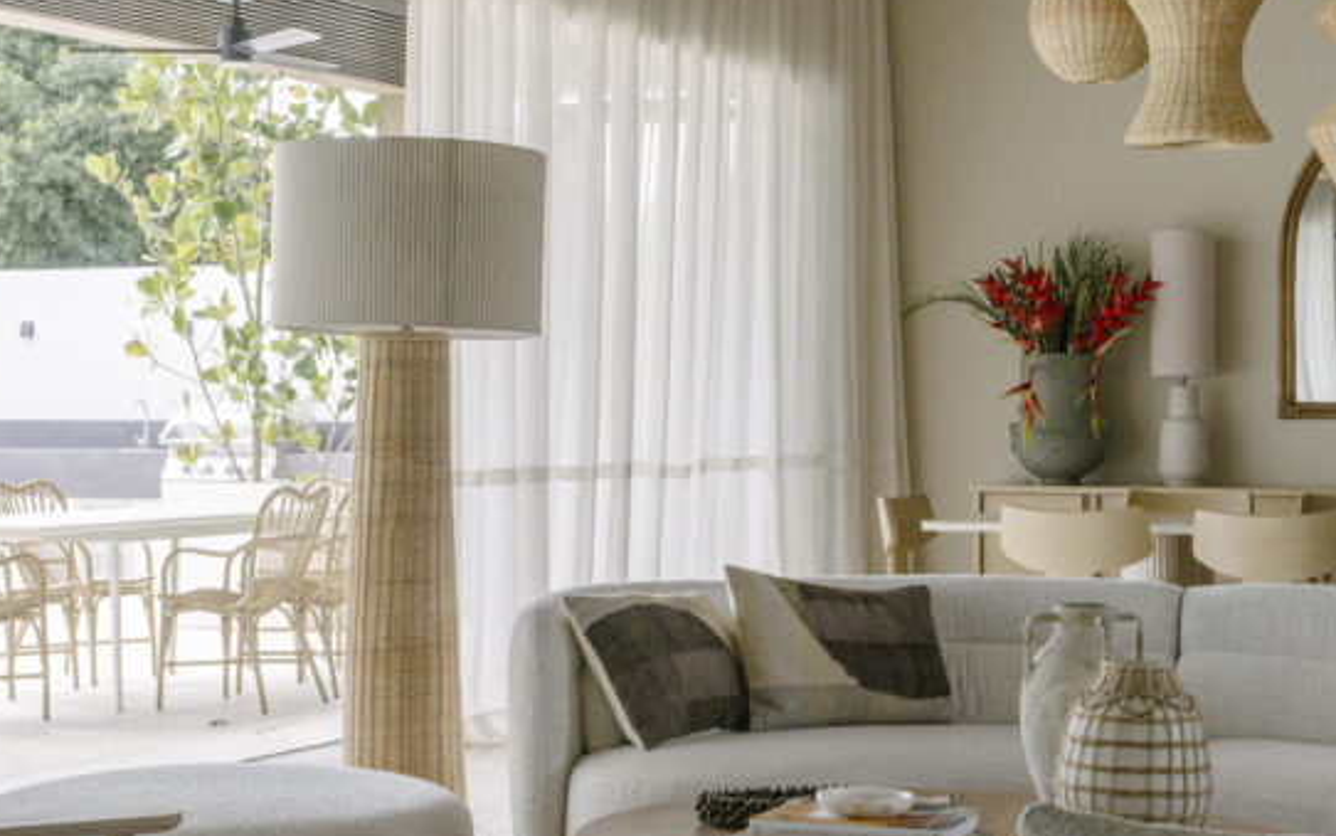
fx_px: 2804
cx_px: 592
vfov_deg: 16.9
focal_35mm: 77
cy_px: 453
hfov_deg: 26.8
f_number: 10
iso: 400
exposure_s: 1/100
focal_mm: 40
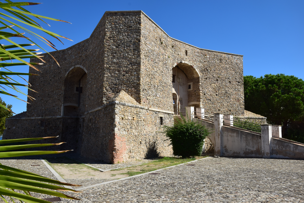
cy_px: 102
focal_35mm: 33
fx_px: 279
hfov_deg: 57.2
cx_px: 152
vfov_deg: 40.0
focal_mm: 22
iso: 400
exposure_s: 1/500
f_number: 11
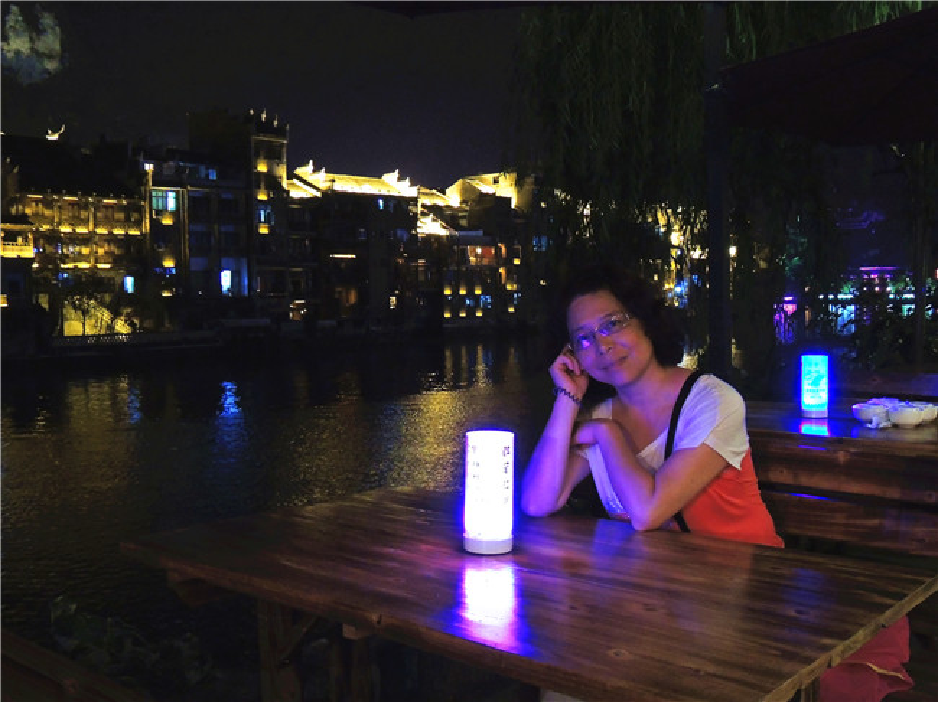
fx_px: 948
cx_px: 469
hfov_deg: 52.6
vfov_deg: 40.7
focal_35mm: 35
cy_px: 351
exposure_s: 1/5
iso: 800
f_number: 3.3
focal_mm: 6.2
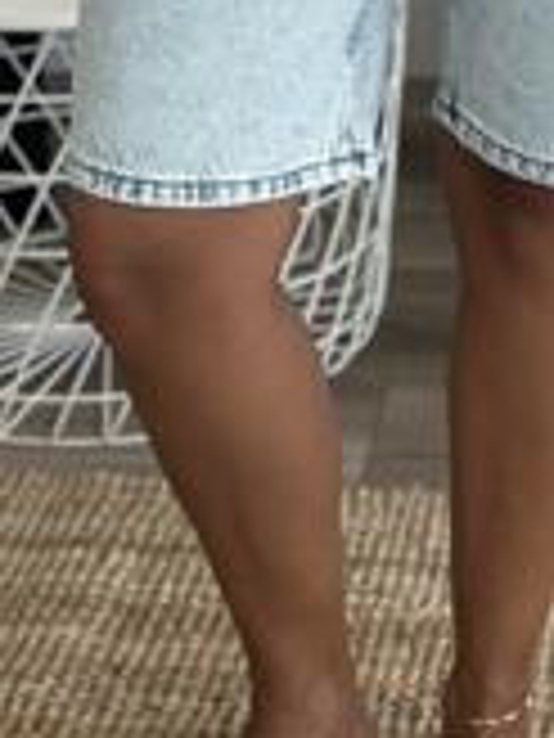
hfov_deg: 12.2
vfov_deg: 16.1
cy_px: 92
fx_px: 2582
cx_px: 392
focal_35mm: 121
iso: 80
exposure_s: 1/219
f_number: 1.78
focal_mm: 6.86
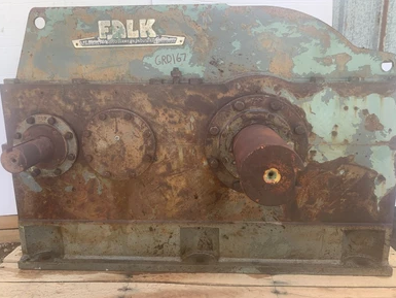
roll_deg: -1.0
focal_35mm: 27
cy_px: 144
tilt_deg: -12.0
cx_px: 201
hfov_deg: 65.3
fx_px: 309
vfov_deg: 51.4
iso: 25
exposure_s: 1/159
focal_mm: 4.25
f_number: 1.8
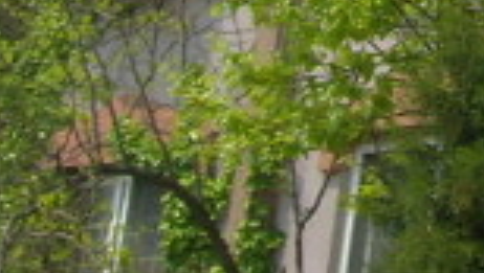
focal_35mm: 289
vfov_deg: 4.1
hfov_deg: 7.0
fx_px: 3713
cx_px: 1191
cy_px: -587
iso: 64
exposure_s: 1/464
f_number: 5.4
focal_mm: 10.6
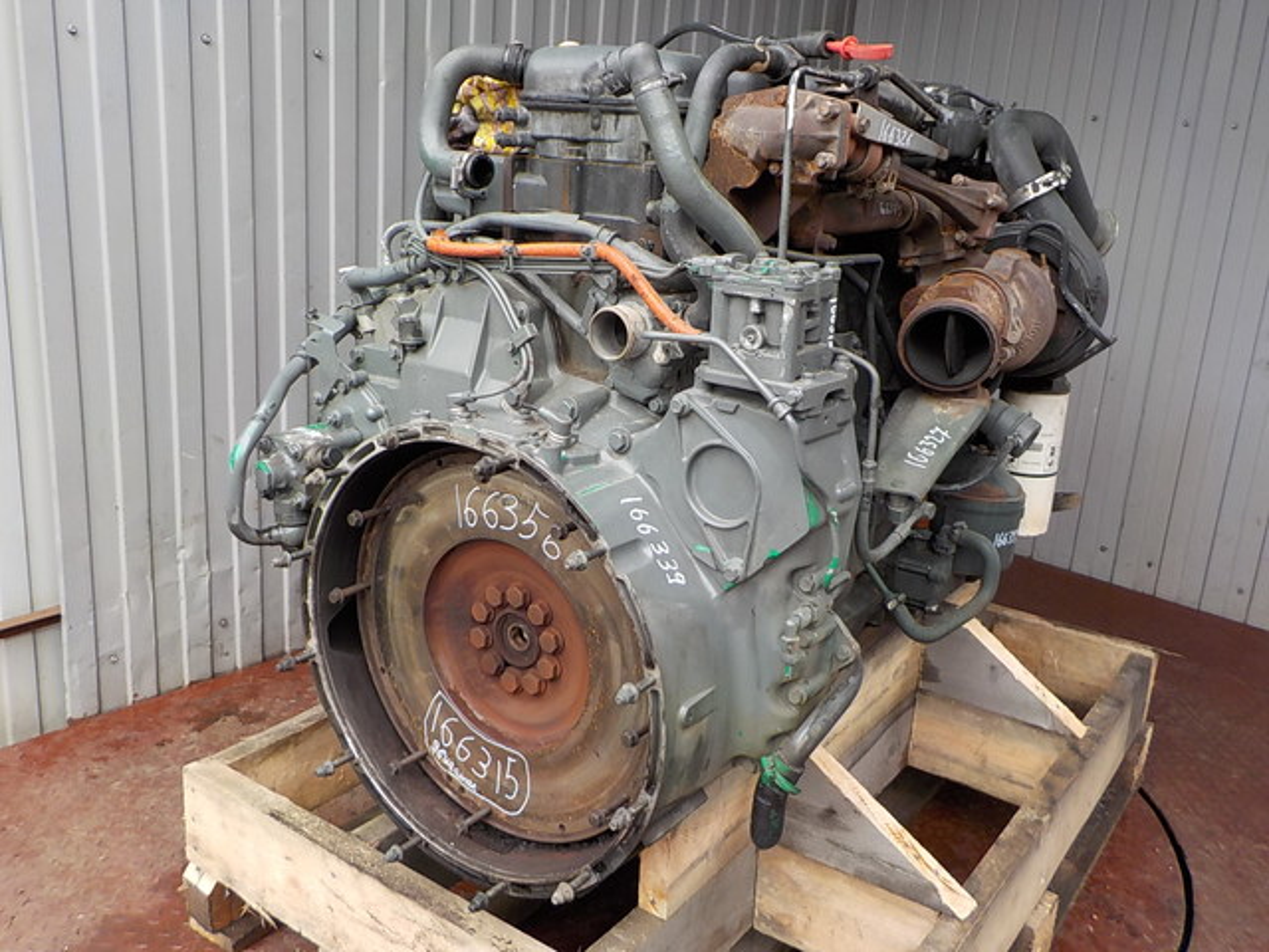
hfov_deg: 60.0
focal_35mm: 30
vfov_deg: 46.8
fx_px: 1100
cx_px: 634
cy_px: 476
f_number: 3.3
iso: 125
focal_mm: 4.1
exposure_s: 1/100
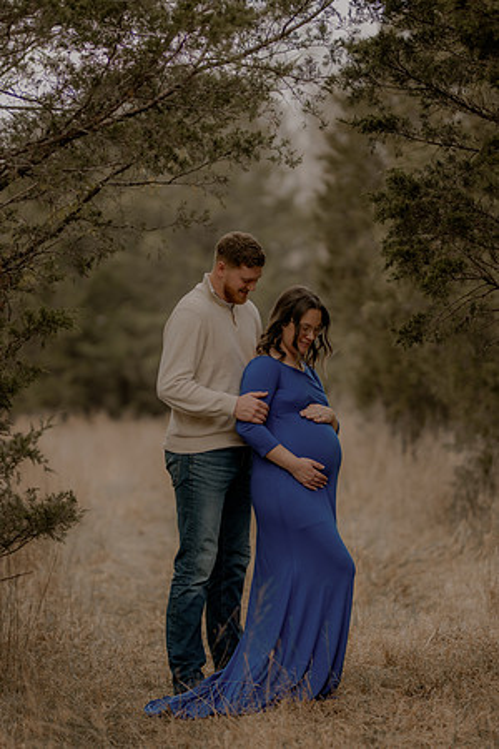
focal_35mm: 127
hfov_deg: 10.8
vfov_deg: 16.1
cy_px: 374
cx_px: 250
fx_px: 2640
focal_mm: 85
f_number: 1.4
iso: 200
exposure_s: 1/1250
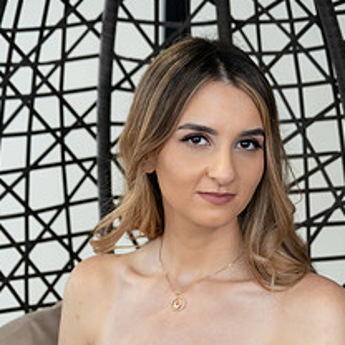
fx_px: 2030
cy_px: 353
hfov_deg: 9.7
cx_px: 186
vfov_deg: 9.6
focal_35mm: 180
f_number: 3.5
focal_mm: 98
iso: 2500
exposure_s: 1/400
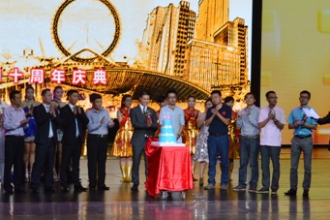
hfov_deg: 13.2
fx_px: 1420
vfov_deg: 8.8
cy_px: 108
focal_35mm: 155
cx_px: 81
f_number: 9
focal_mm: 55
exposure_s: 1/125
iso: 400
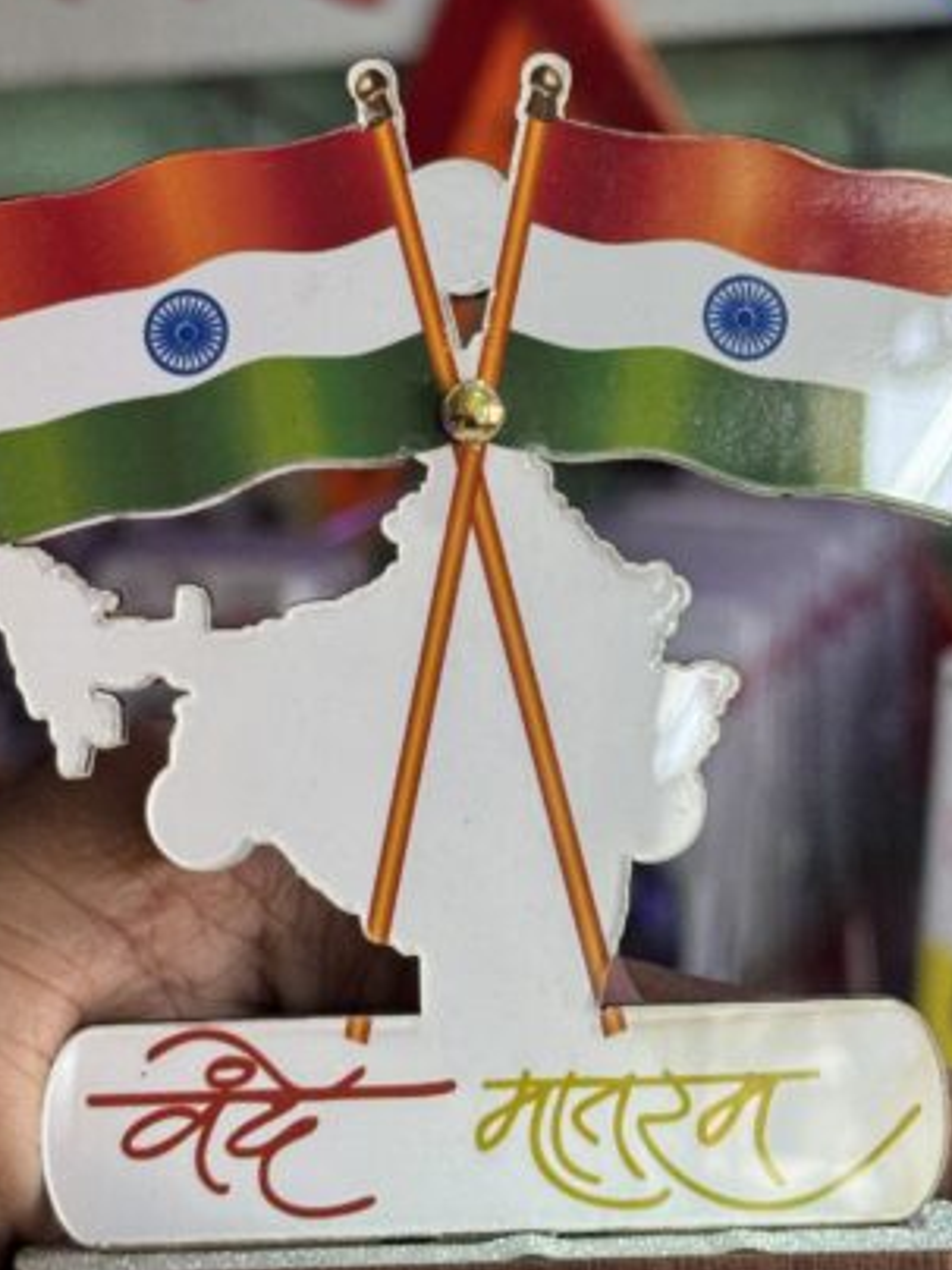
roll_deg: -1.0
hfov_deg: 15.6
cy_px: 472
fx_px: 3484
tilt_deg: -2.1
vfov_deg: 20.6
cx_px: 456
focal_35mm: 95
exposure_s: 1/100
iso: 64
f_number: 1.78
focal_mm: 6.76
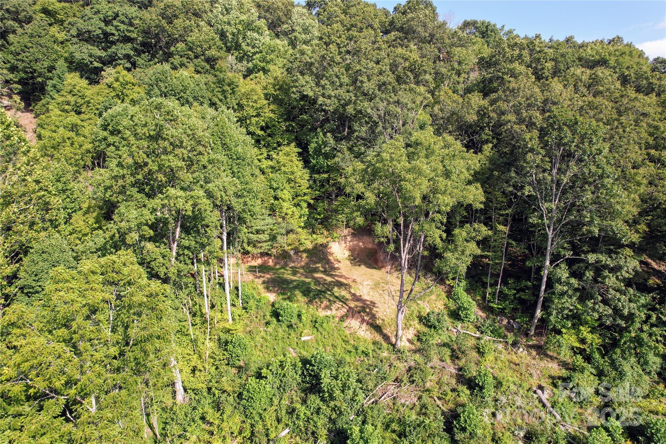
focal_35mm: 22
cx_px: 333
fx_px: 407
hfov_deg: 78.6
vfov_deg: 57.2
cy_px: 222
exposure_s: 1/725
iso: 100
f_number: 2.8
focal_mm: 8.38
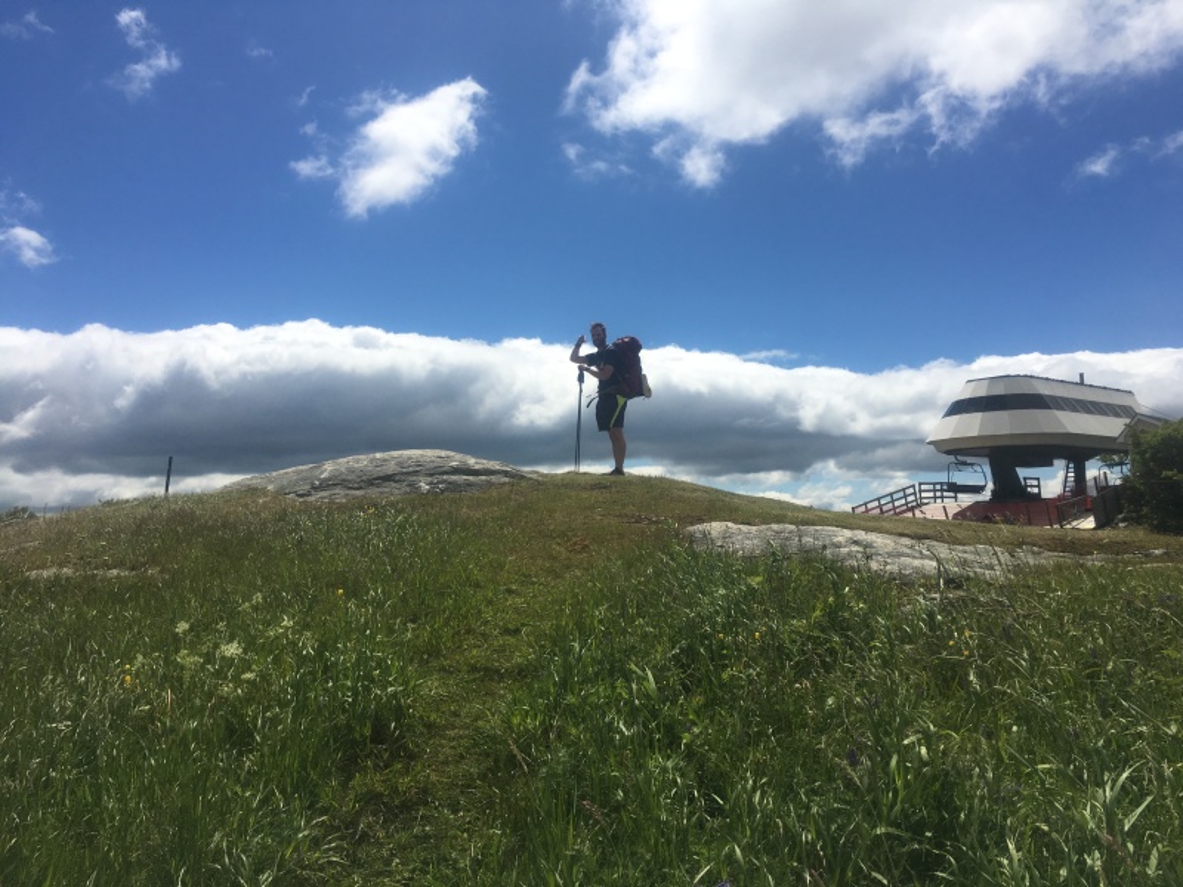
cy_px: 444
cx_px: 592
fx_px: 991
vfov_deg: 48.2
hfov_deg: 61.7
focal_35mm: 29
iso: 25
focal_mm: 4.15
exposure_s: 1/4525
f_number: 2.2
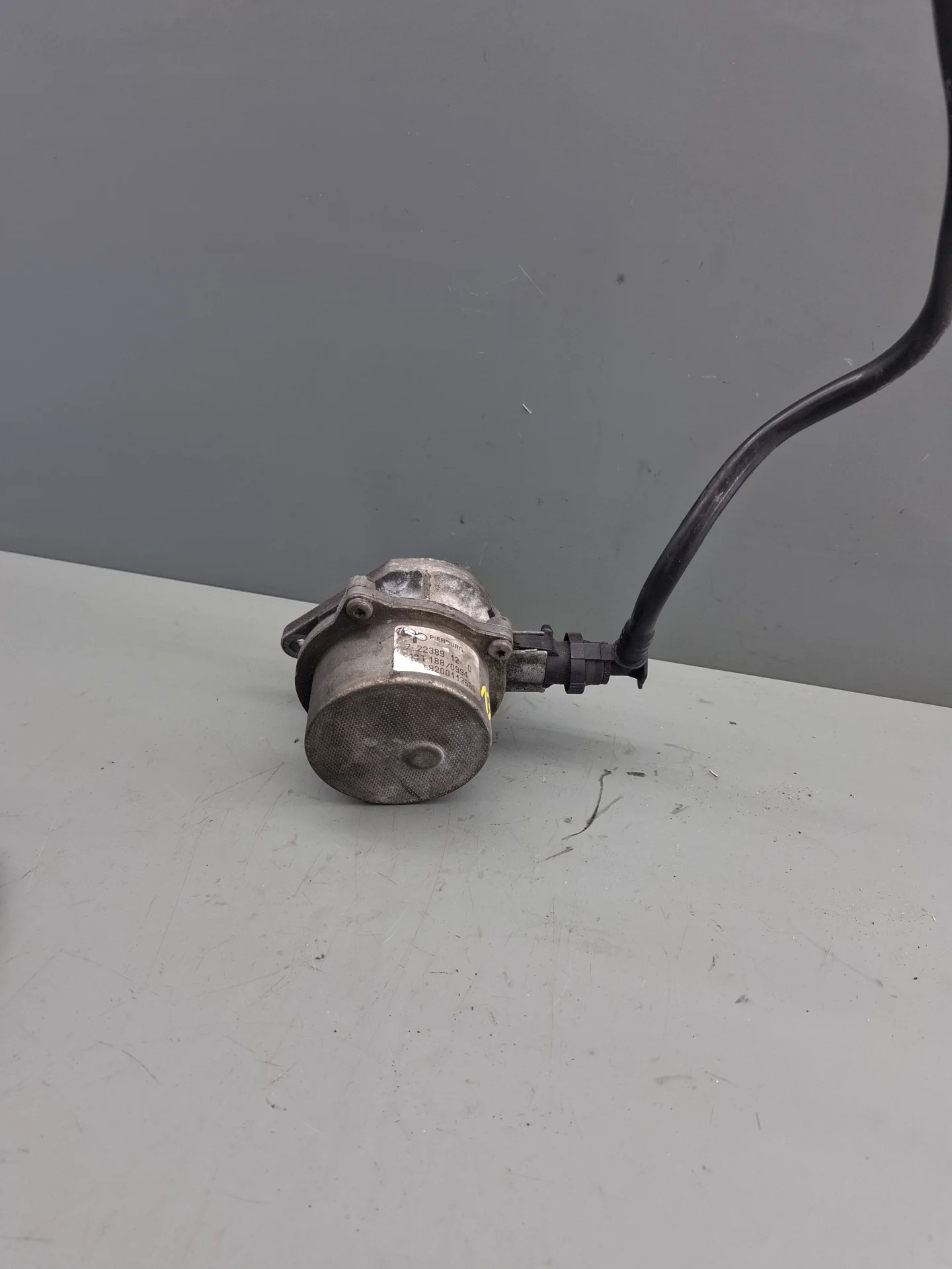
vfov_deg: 73.9
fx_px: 843
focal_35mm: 23
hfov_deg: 58.9
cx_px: 476
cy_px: 634
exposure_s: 1/100
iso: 80
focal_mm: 5.54
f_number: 1.8
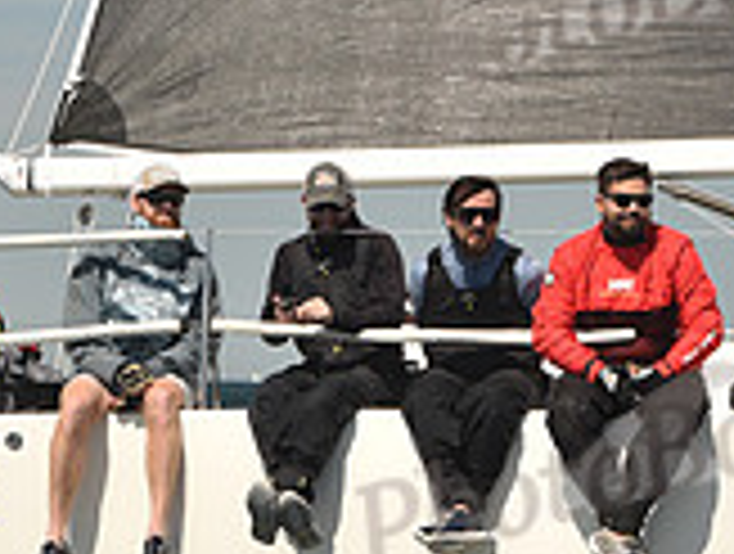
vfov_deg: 4.8
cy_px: 286
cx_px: 126
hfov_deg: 6.3
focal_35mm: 314
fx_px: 6673
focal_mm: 92
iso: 250
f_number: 6.3
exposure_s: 1/640
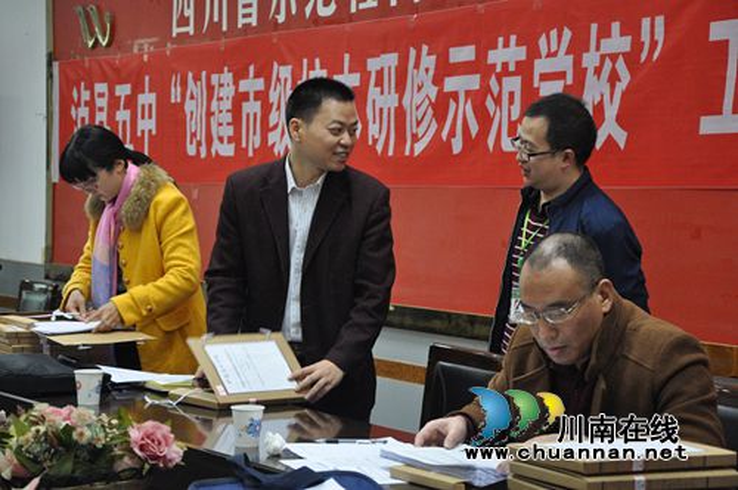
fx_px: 1781
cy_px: 245
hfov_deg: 23.4
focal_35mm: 87
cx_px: 369
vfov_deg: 15.7
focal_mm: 58
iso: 1600
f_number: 5
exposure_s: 1/30
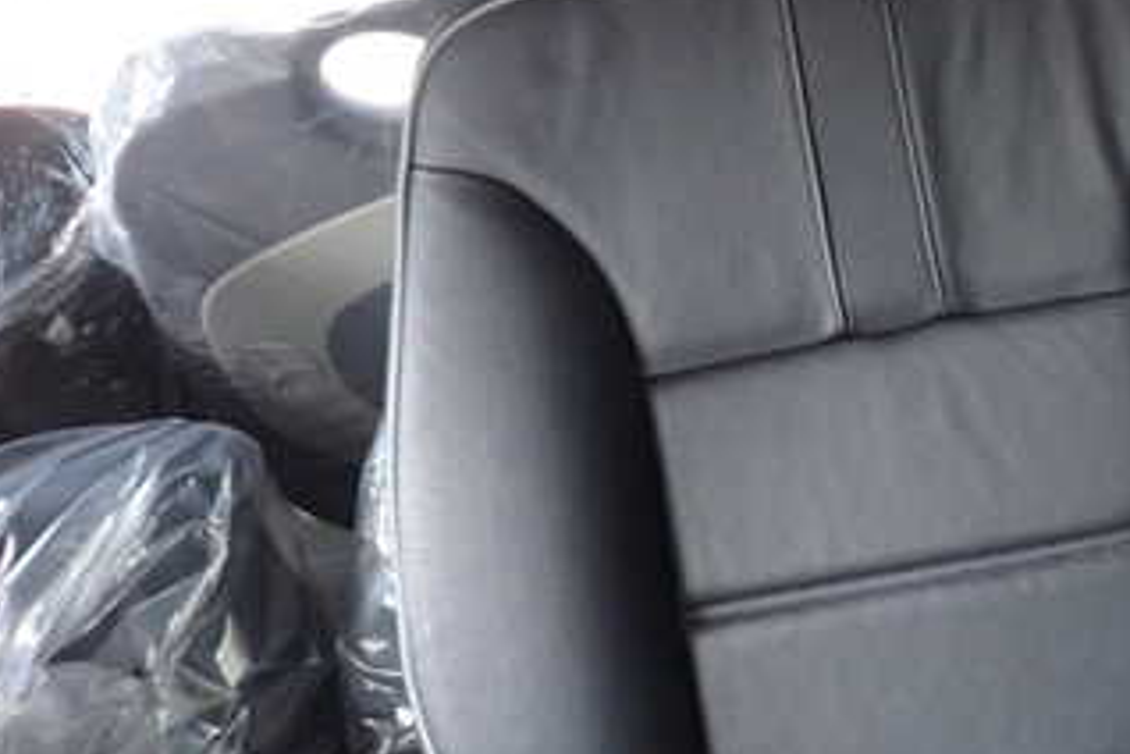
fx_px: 1538
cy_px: 235
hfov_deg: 38.6
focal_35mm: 49
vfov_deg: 27.3
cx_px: 927
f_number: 2
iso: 250
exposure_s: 1/30
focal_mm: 4.5
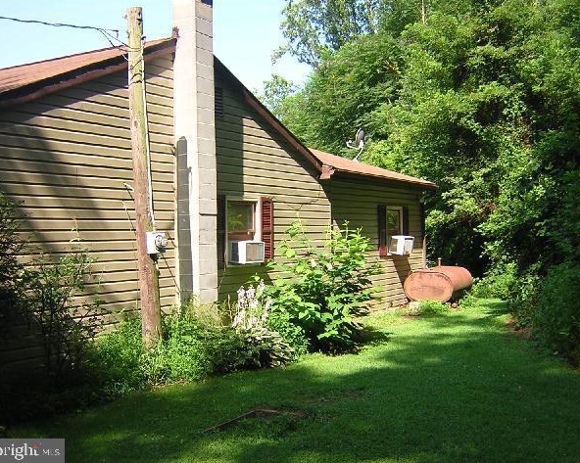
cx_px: 302
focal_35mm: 38
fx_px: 652
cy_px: 229
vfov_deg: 39.1
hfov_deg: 47.9
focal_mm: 4.7
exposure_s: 1/279
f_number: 2.6
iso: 100
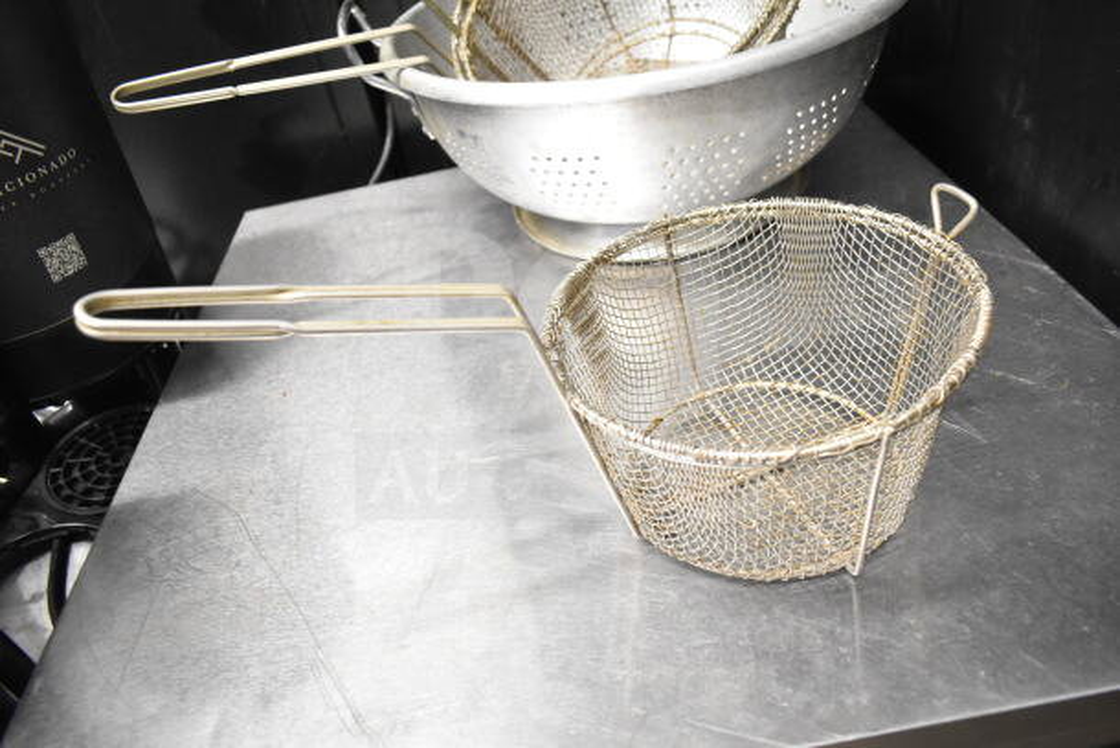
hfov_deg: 67.4
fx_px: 840
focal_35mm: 27
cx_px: 560
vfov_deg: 48.0
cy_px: 374
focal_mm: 18
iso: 2500
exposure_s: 1/30
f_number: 3.5
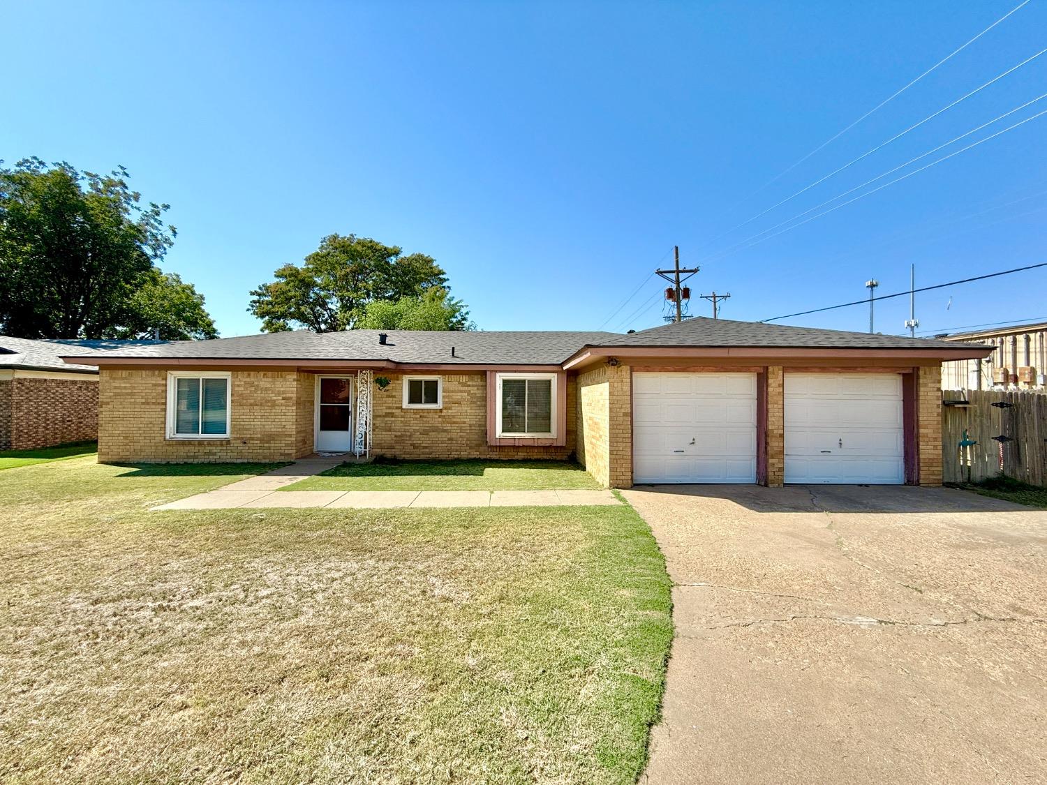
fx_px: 423
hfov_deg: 102.1
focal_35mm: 14
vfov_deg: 85.7
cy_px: 392
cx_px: 524
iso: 50
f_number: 2.2
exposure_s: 1/2092
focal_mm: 2.22
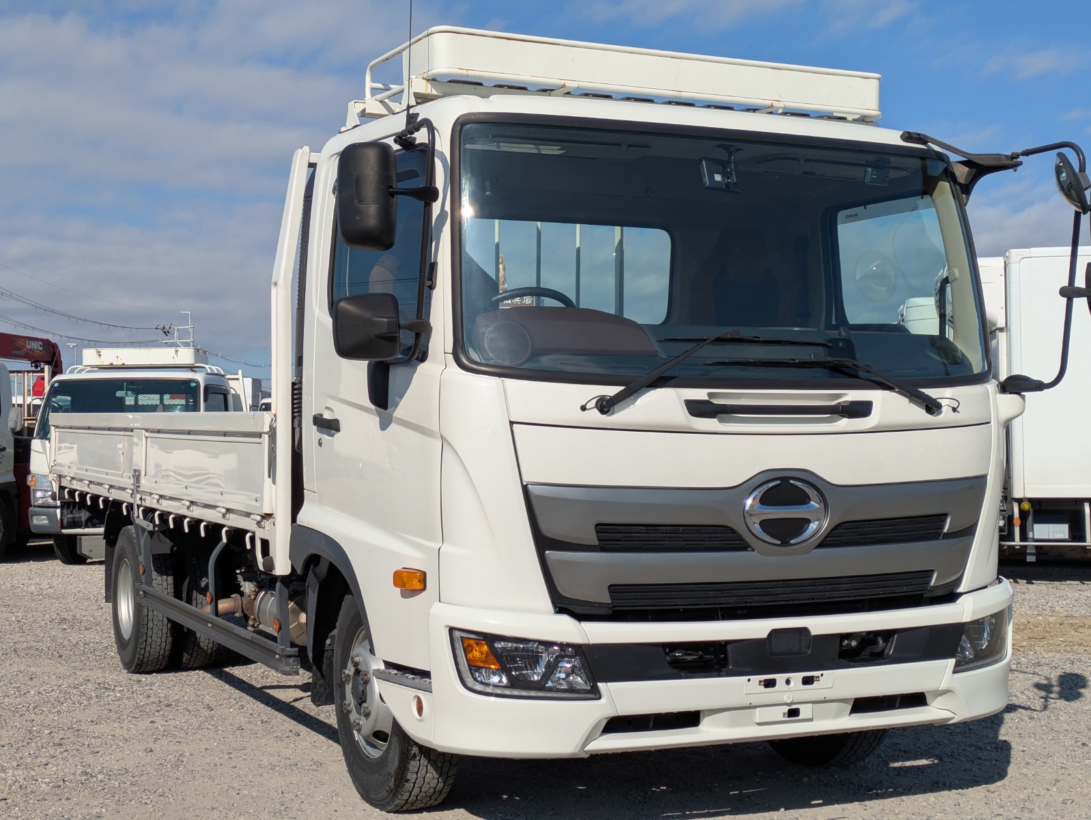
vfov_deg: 28.6
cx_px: 546
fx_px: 1608
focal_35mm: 51
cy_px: 410
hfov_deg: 37.5
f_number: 1.89
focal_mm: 5.43
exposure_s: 1/4785
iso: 50
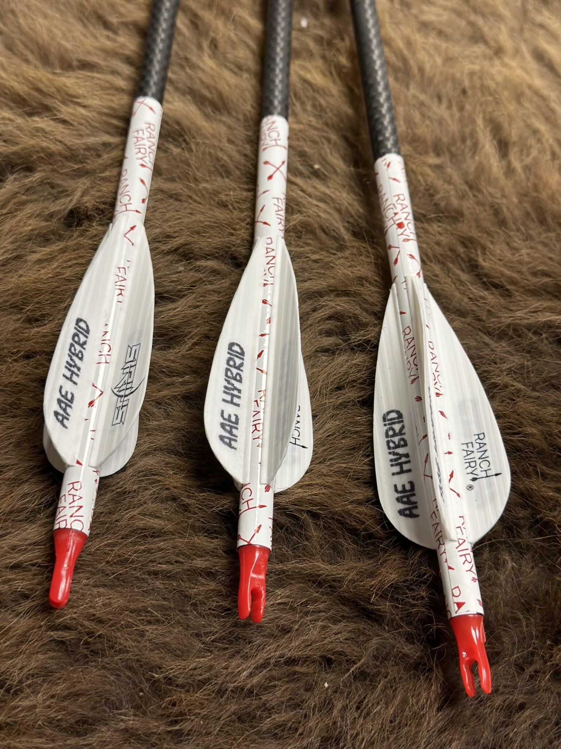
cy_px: 374
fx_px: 1037
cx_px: 280
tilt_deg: -60.7
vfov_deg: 39.7
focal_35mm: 48
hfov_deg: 30.3
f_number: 1.78
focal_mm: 6.86
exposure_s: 1/60
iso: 160
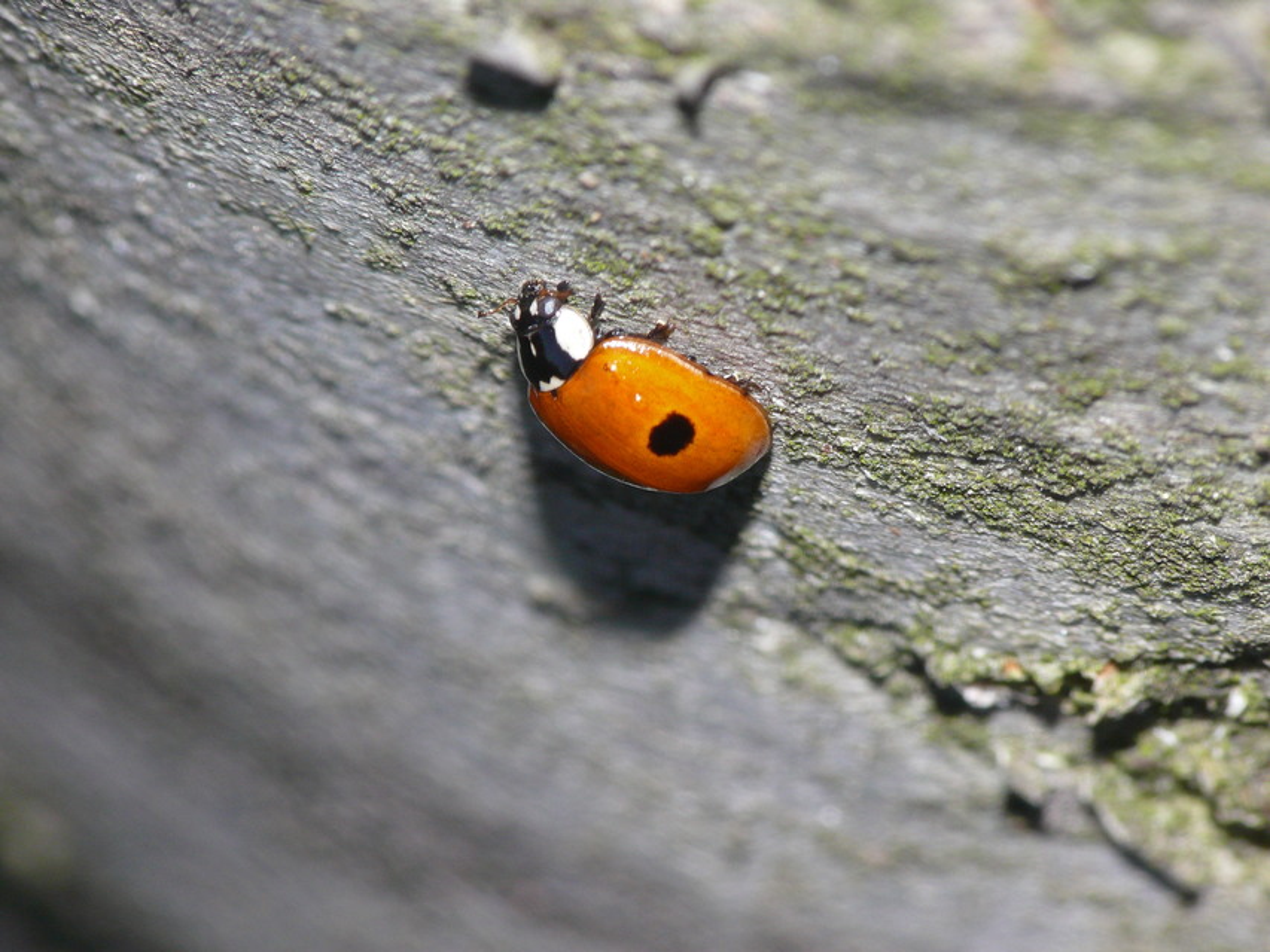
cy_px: 476
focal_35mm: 420
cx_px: 635
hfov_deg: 4.7
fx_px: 15411
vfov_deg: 3.5
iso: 200
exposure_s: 1/125
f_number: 11
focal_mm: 88.8
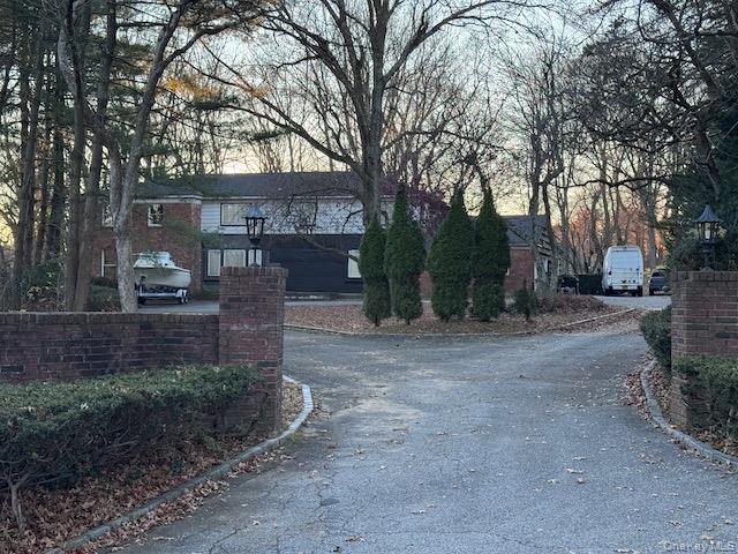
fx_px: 1023
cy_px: 277
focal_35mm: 48
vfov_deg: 30.3
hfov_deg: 39.7
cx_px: 369
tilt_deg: +0.4
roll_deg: -0.9
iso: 50
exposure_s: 1/169
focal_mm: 6.76
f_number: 1.78
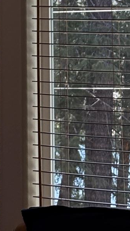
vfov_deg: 9.3
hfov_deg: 5.5
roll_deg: -1.9
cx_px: -29
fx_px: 1343
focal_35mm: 219
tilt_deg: +10.0
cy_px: -209
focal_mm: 5.96
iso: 40
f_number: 1.6
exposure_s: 1/163
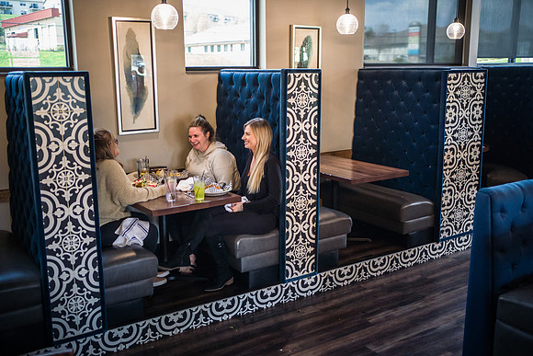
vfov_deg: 36.7
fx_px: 536
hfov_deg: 52.9
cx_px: 272
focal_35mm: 36
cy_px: 178
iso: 3200
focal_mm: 35
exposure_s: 1/320
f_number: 2
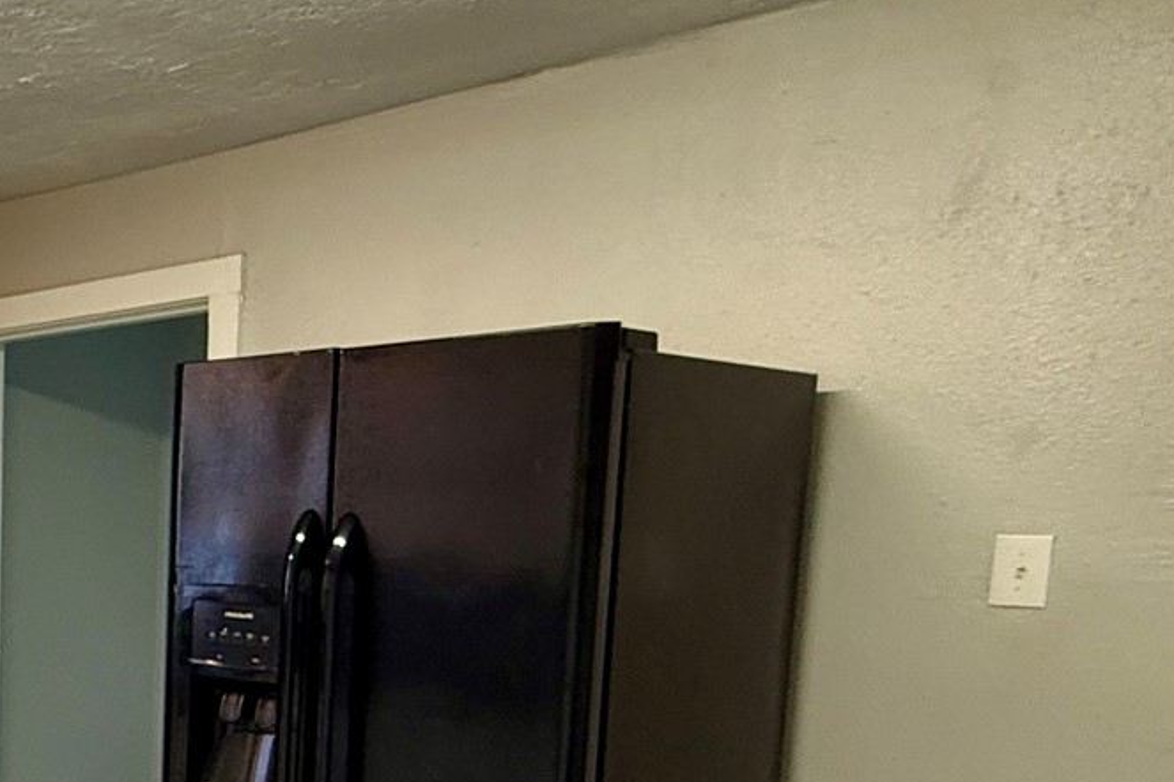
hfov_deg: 35.4
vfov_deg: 28.8
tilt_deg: -6.1
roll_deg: +0.0
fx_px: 1467
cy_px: 695
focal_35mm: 45
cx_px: -198
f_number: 2.2
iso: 320
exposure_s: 1/60
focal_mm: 2.22
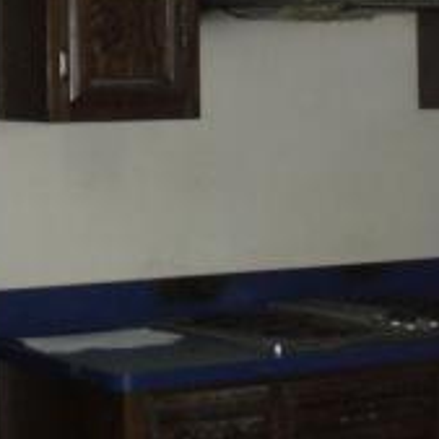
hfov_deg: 13.7
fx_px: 1822
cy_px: 171
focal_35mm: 127
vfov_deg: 13.7
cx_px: 340
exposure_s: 1/60
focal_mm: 6.3
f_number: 3.1
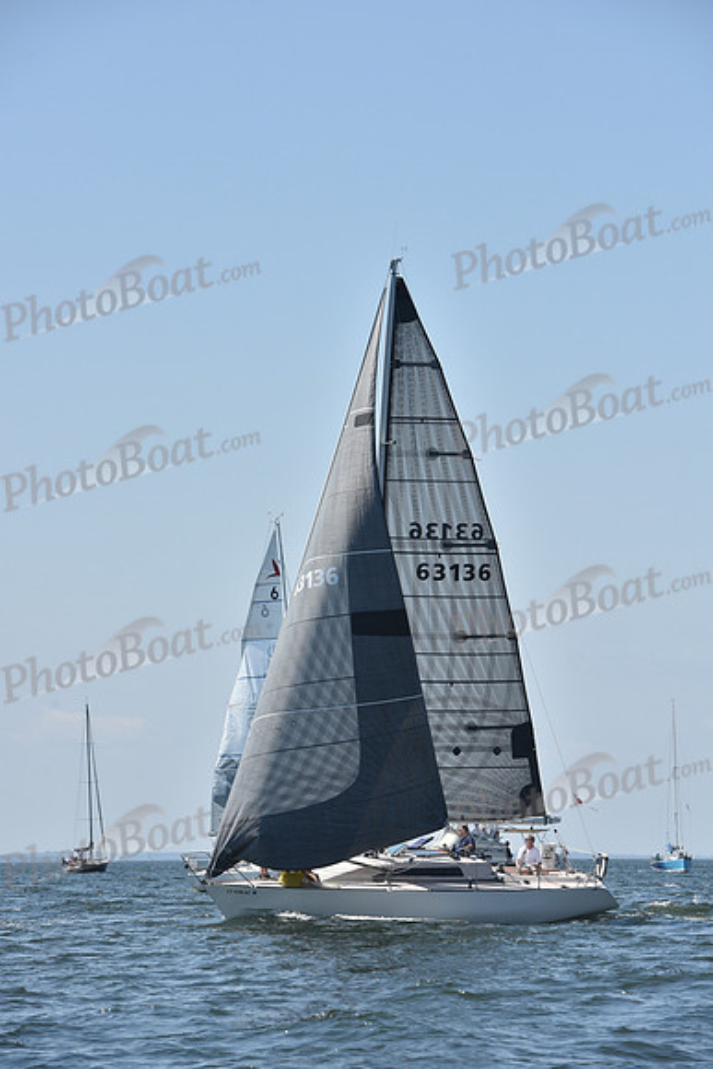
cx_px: 356
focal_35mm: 145
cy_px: 534
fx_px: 4305
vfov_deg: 14.2
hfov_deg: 9.5
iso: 320
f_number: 9
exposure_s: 1/1250
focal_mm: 145
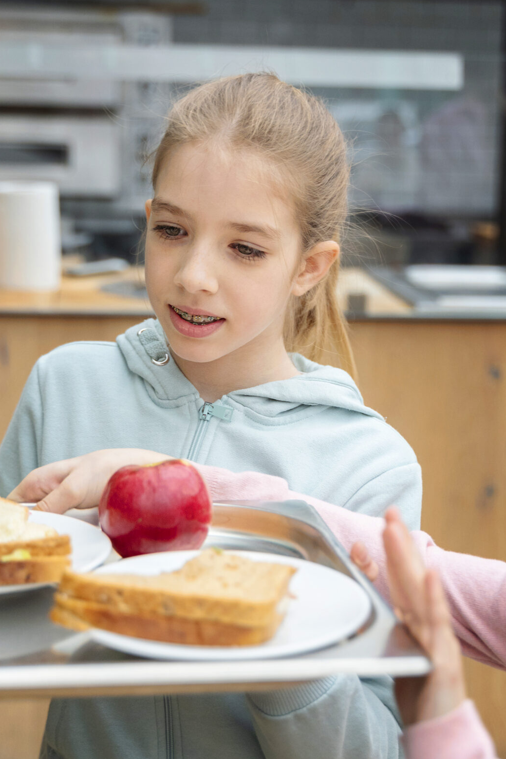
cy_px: 332
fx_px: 1454
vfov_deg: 29.2
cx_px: 265
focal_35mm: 69
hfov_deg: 19.7
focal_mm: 42
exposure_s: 1/400
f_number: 2.8
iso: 800
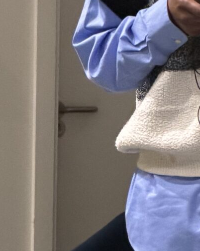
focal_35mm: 497
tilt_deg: +1.3
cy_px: 68
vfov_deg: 3.9
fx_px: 3680
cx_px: 258
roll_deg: -0.5
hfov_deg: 3.1
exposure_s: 1/67
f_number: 2.8
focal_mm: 16.89
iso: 640
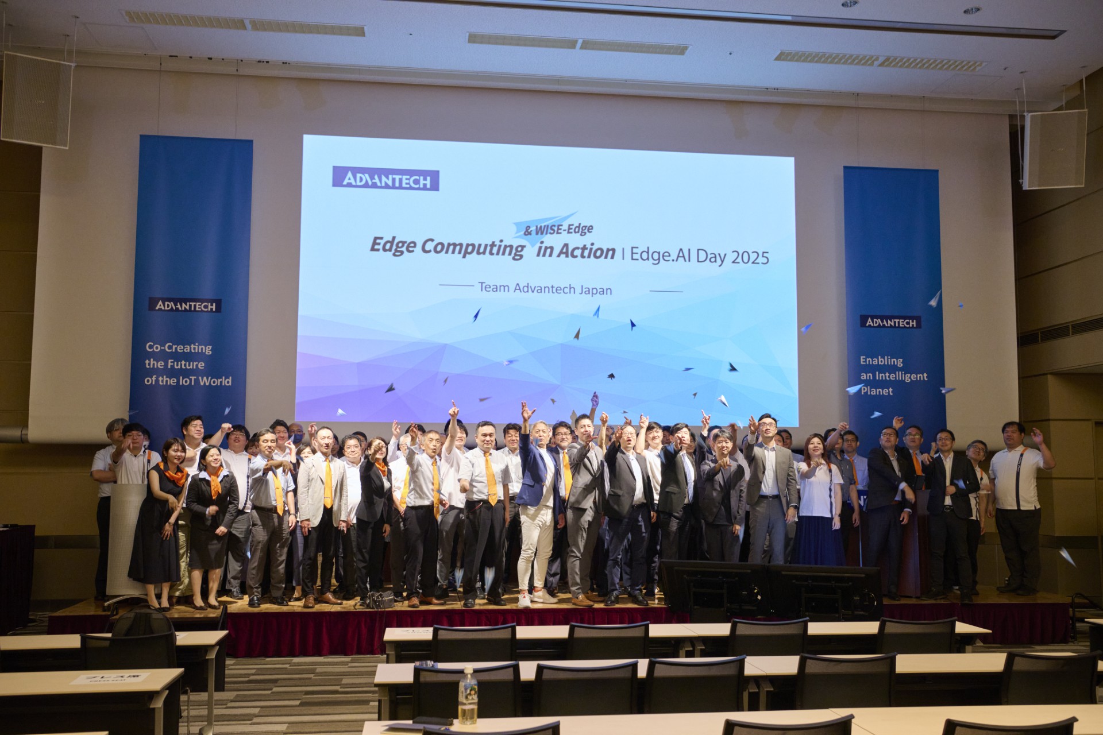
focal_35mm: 35
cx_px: 552
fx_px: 1072
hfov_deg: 54.4
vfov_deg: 37.9
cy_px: 368
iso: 3200
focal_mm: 35
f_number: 5.6
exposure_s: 1/100
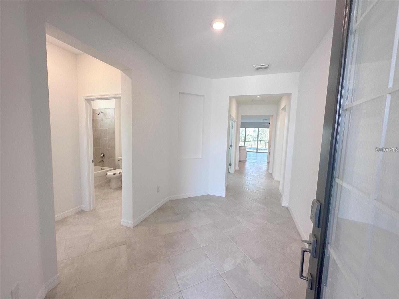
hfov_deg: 102.1
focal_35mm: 14
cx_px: 200
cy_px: 150
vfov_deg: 85.7
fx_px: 161
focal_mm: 2.22
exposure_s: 1/120
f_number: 2.2
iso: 100
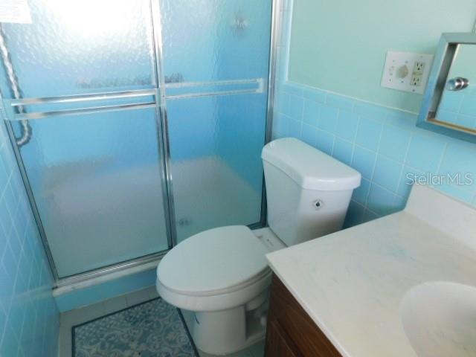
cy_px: 178
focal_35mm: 23
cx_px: 238
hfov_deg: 73.9
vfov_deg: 58.9
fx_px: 316
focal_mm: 4
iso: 180
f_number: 3
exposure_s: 1/30
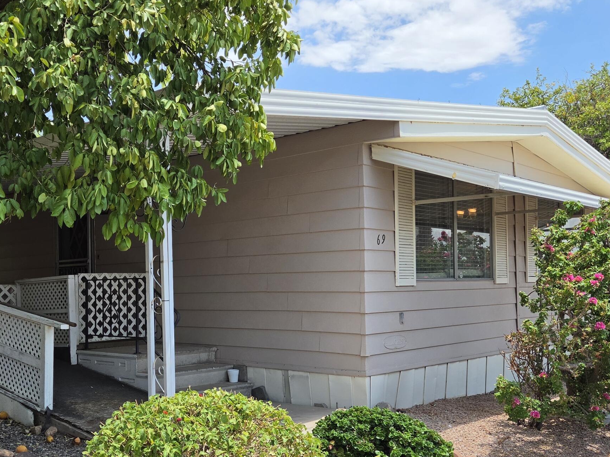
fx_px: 705
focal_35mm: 40
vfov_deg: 35.8
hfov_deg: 46.1
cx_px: 206
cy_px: 281
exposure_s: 1/4517
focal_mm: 5.4
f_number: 1.8
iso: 80
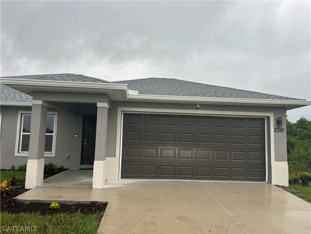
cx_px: 156
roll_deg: -2.1
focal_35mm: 26
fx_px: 234
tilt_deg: +4.7
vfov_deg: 53.1
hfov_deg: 67.3
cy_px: 117
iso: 50
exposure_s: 1/345
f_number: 1.6
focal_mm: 5.96
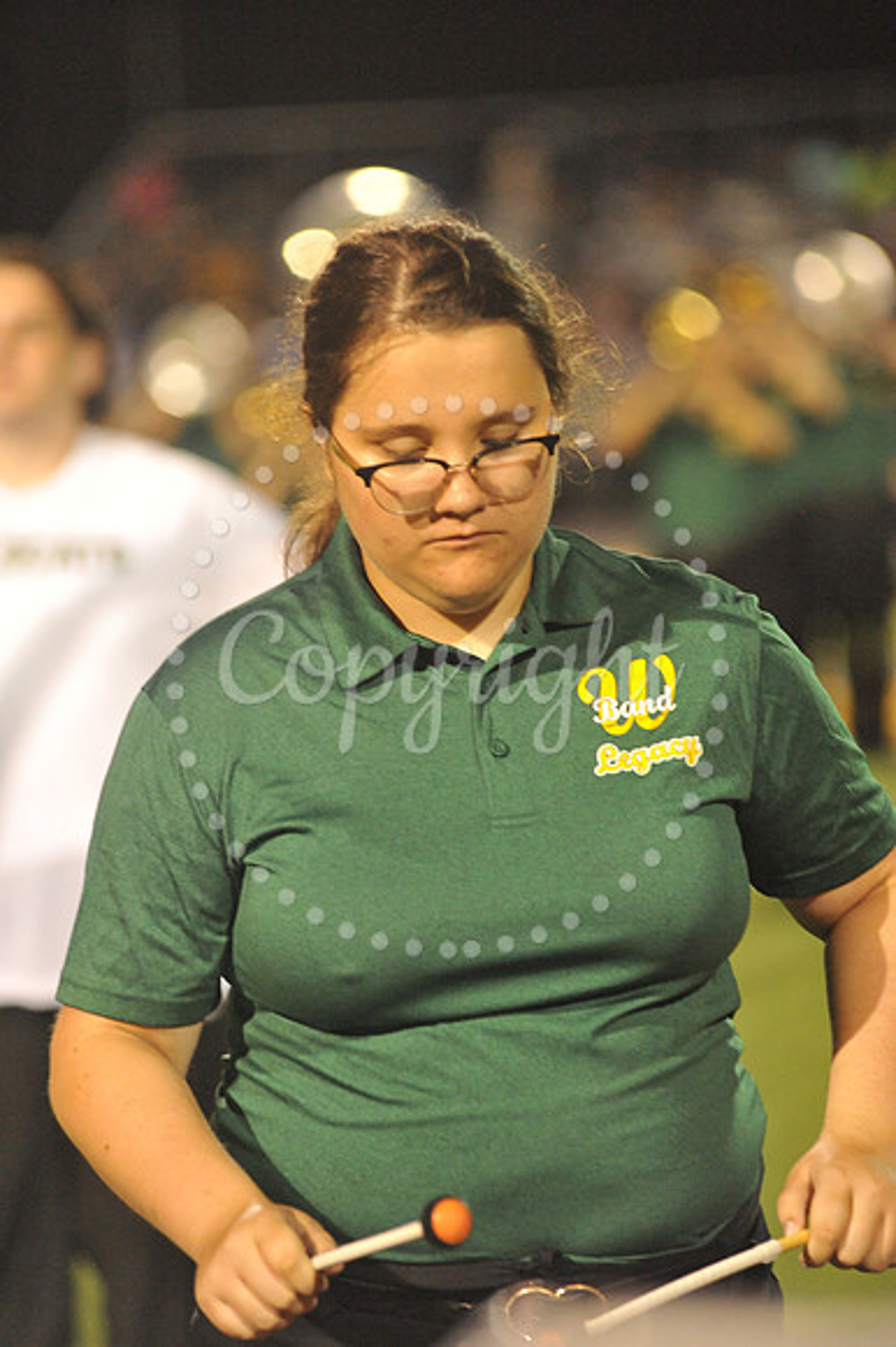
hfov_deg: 8.1
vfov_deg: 12.1
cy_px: 674
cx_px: 448
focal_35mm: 170
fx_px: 6354
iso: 6400
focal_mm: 170
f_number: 4
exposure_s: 1/250
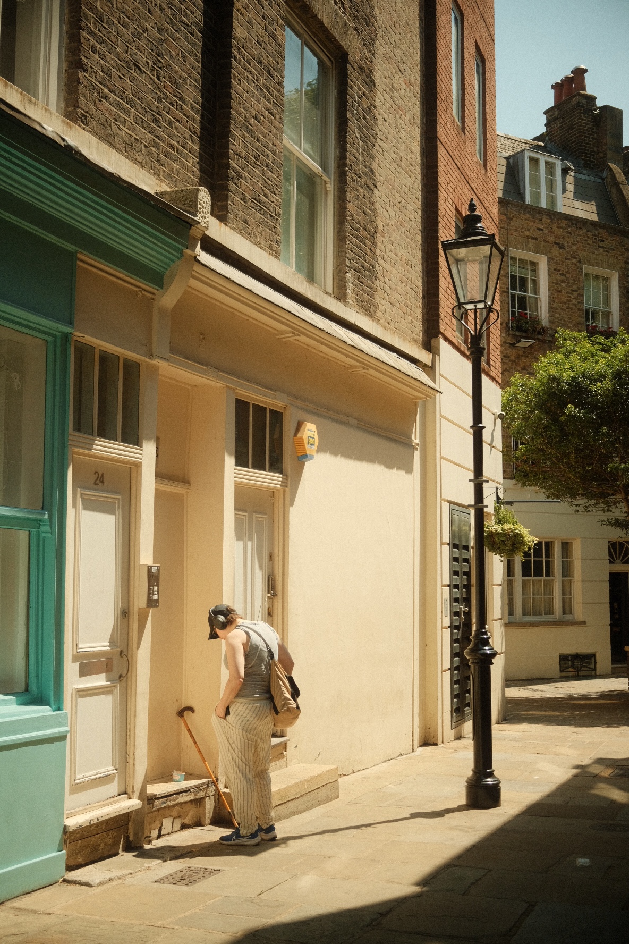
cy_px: 472
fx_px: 1074
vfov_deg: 47.4
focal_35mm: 41
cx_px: 314
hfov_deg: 32.6
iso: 640
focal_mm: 27
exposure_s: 1/4000
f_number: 2.8
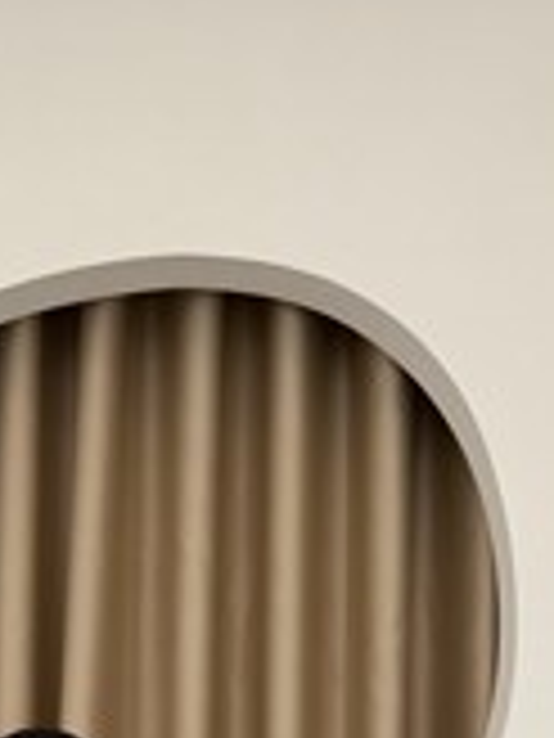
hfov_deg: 18.6
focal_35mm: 78
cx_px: 77
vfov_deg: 23.1
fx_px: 1664
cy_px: 866
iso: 64
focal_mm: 6.76
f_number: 1.78
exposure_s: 1/121
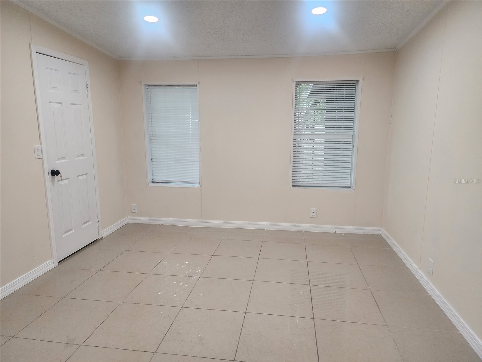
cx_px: 241
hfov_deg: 73.9
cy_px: 181
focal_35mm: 23
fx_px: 320
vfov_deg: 58.9
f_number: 1.8
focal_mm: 6.4
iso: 250
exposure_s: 1/120
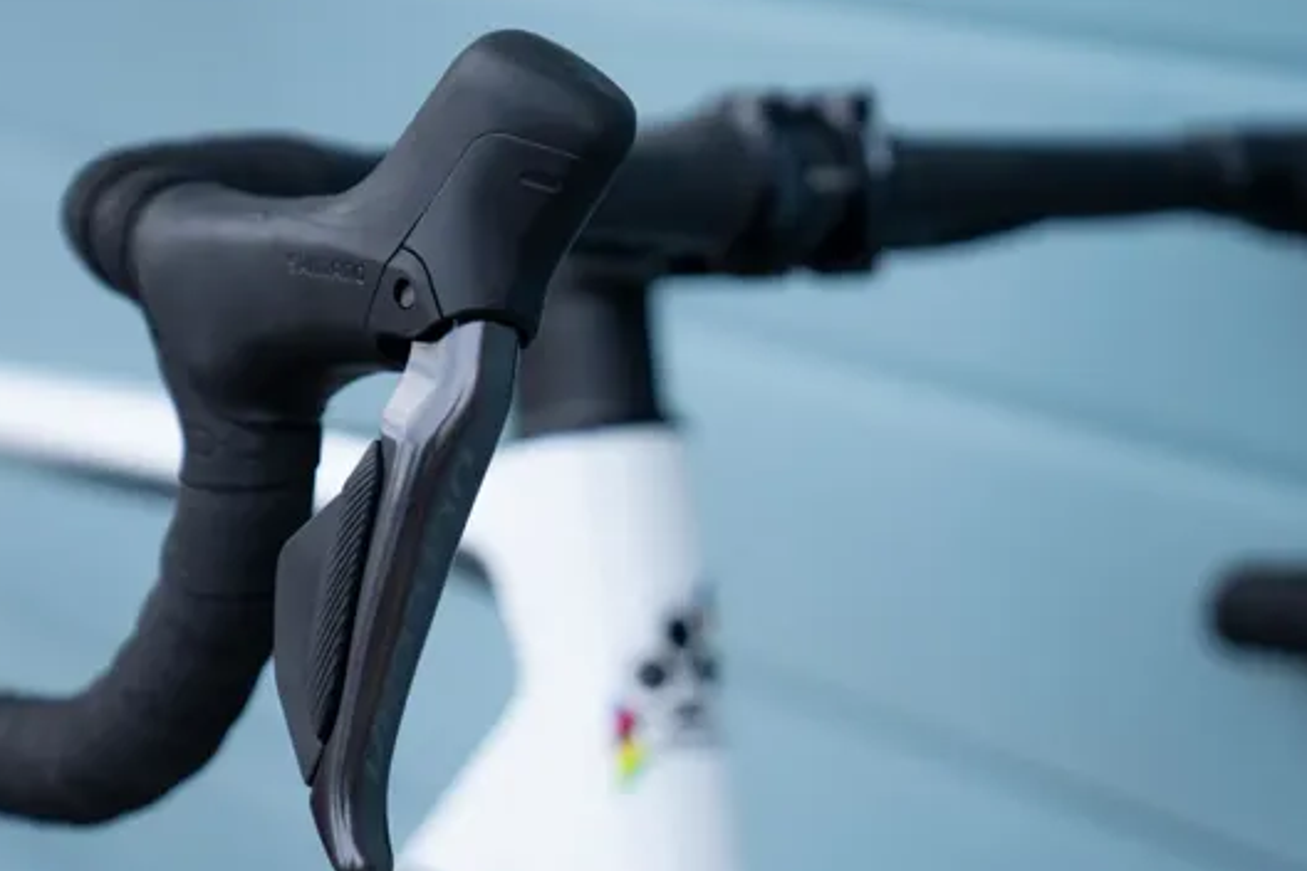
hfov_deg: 19.3
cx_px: 515
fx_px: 3848
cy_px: 563
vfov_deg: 12.9
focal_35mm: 106
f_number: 2.8
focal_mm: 70
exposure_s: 1/2000
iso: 500
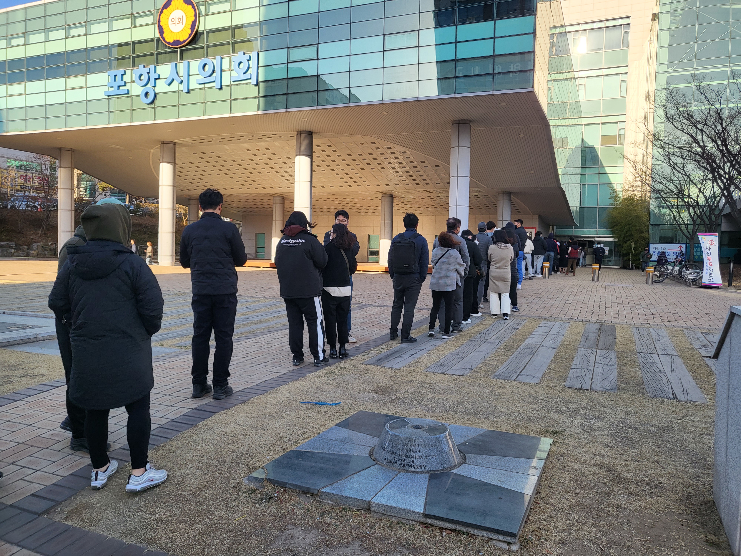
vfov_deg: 53.1
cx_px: 370
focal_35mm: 26
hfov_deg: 67.3
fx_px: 557
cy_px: 278
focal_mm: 4.25
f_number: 1.8
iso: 50
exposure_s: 1/922
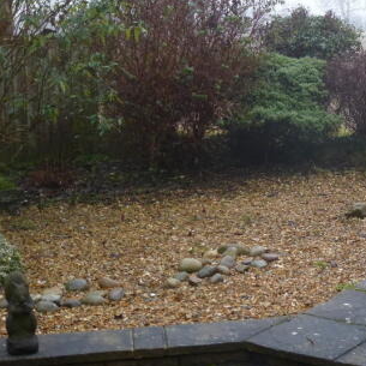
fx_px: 909
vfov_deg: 22.7
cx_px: 340
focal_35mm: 76
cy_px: 136
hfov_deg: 22.1
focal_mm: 8
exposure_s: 1/60
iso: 200
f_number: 4
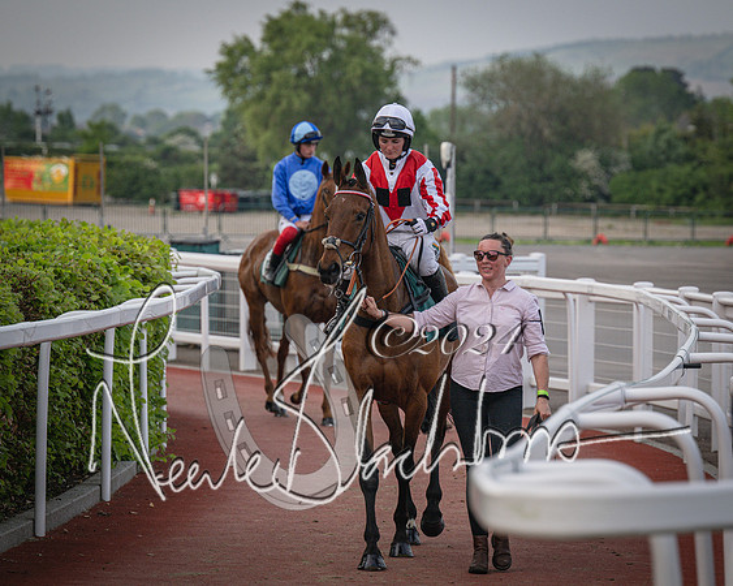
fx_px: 4773
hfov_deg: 8.8
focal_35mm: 220
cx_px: 488
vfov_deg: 7.0
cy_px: 215
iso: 400
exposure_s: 1/1250
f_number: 4
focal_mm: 150
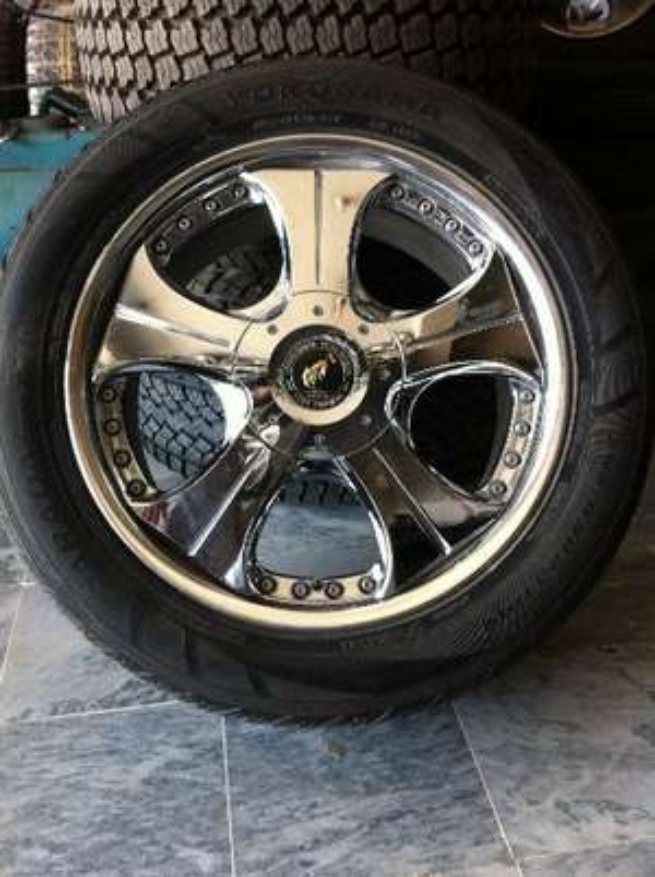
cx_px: 328
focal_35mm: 35
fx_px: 886
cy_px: 438
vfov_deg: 52.7
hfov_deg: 40.6
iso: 80
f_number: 2.8
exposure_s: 1/24
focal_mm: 3.85
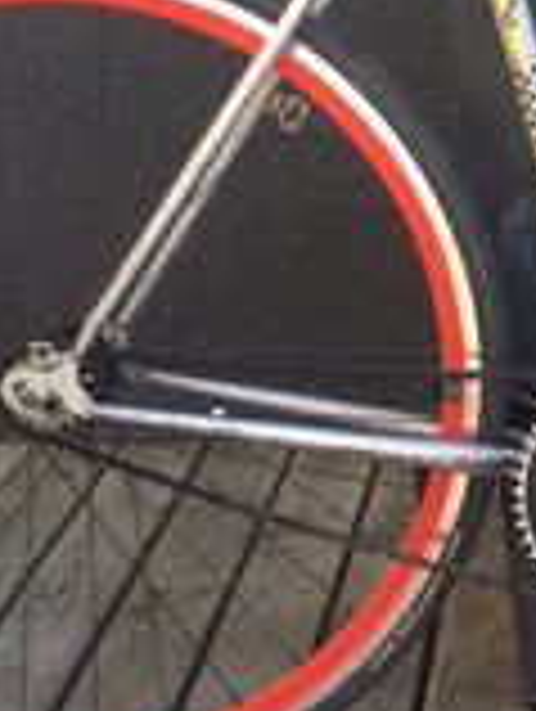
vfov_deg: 17.7
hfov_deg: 12.7
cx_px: 838
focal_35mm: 110
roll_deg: -0.8
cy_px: 166
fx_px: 2265
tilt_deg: -11.8
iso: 40
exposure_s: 1/100
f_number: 2.2
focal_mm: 4.15
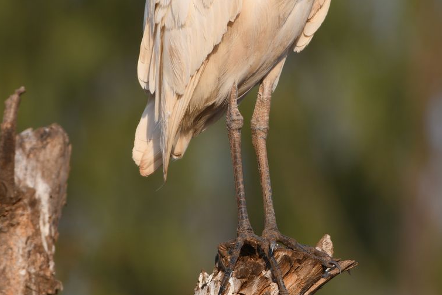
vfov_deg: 1.2
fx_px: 14042
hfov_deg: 1.8
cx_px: 266
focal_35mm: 1144
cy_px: 20
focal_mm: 360
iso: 125
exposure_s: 1/400
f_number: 5.6
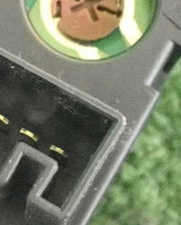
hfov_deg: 8.0
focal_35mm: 193
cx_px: 7
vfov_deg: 10.0
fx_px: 1290
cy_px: 91
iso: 12800
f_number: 4.9
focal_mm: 18
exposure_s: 1/100
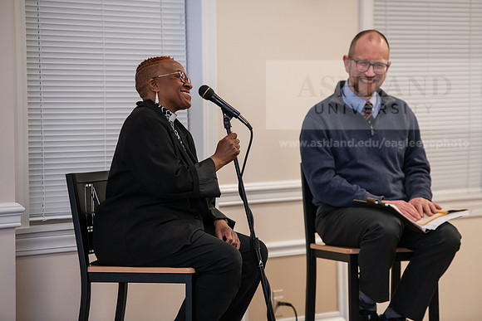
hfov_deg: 12.4
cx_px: 241
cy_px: 160
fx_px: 2210
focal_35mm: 165
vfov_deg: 8.3
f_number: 3.2
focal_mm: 165
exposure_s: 1/200
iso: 2500
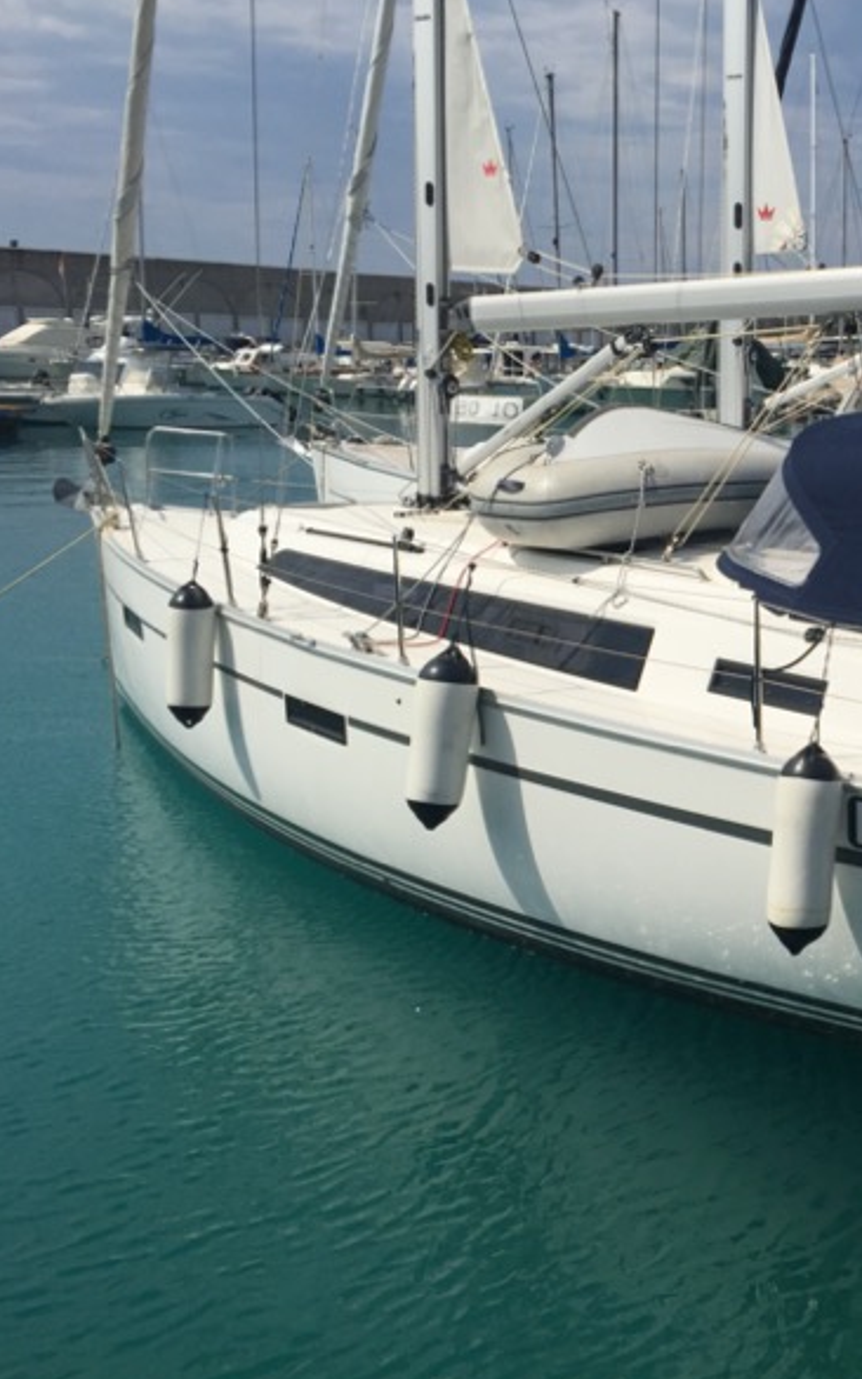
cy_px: 687
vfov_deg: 47.2
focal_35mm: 42
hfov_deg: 28.5
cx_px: 881
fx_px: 1579
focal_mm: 4.15
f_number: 2.2
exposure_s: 1/6623
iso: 32
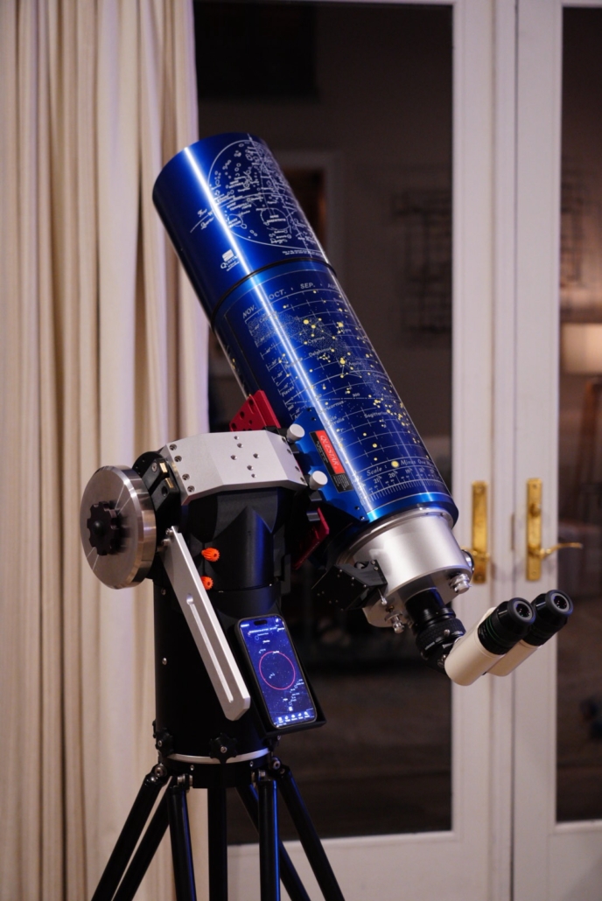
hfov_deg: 23.8
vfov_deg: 35.0
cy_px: 450
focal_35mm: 57
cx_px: 301
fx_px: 1428
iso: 3200
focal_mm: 57
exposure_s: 1/60
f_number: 4
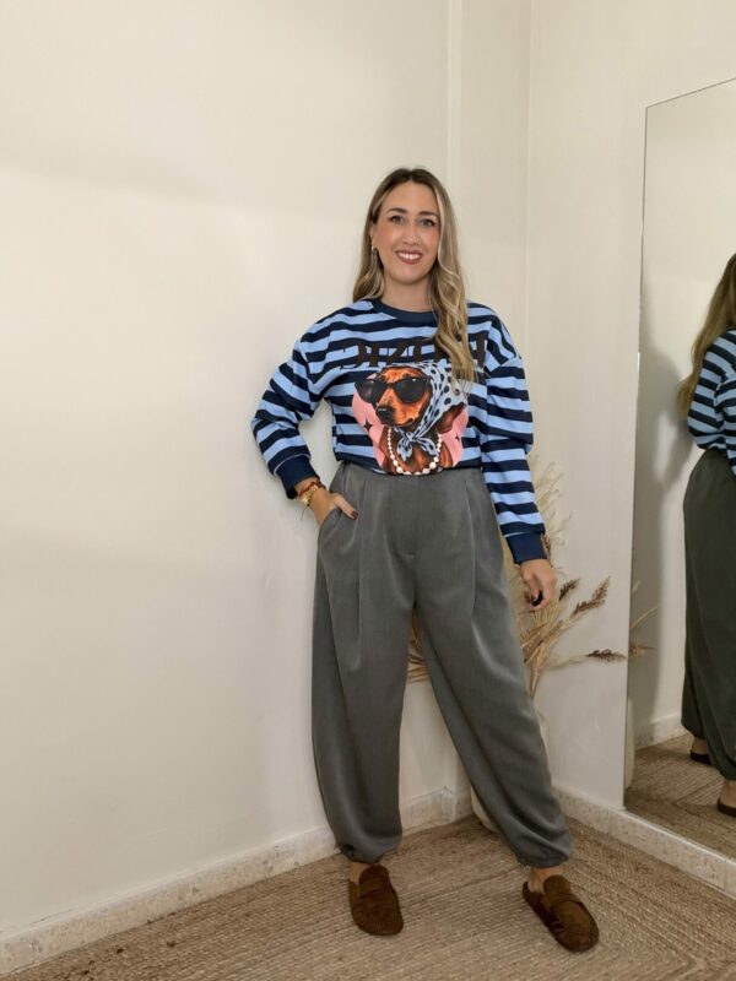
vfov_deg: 60.0
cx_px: 368
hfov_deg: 46.8
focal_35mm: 30
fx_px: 850
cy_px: 490
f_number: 1.9
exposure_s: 1/50
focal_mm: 2.71
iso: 125
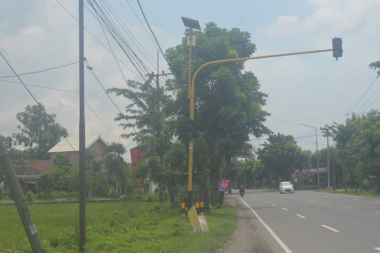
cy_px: 126
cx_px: 190
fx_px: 601
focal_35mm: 57
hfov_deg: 35.1
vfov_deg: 23.7
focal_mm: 38
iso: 100
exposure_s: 1/200
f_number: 7.1
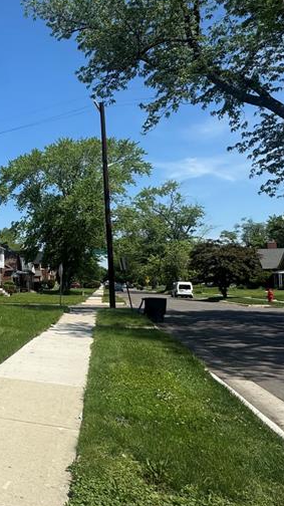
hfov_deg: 29.6
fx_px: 416
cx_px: -92
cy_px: 260
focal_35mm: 31
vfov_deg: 62.6
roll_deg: +0.5
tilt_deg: +2.9
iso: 50
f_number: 2.2
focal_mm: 2.22
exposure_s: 1/2083
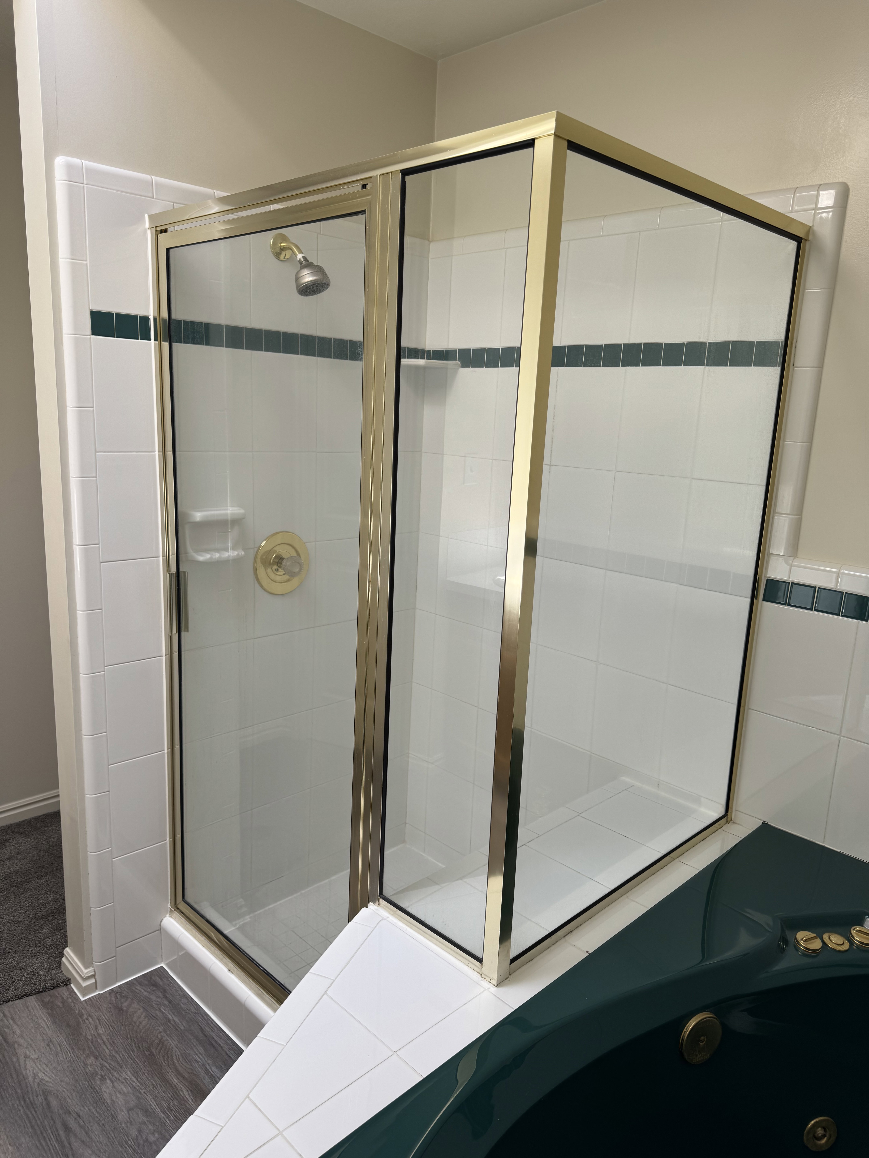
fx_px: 803
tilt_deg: -11.7
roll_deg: -2.3
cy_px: 579
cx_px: 434
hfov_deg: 56.8
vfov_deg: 71.6
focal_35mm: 24
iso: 64
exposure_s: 1/121
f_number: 1.78
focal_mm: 6.76
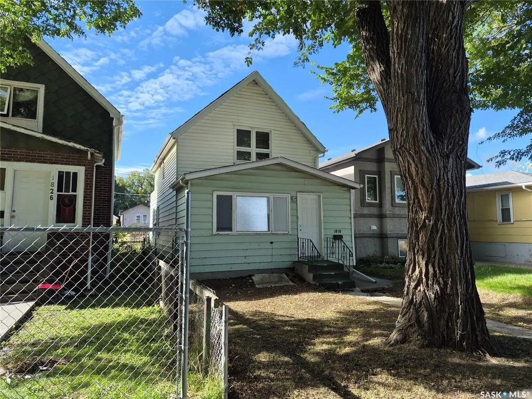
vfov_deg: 58.9
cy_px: 200
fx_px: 353
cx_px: 266
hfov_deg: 73.9
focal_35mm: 23
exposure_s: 1/2360
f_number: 1.8
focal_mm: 5.4
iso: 80
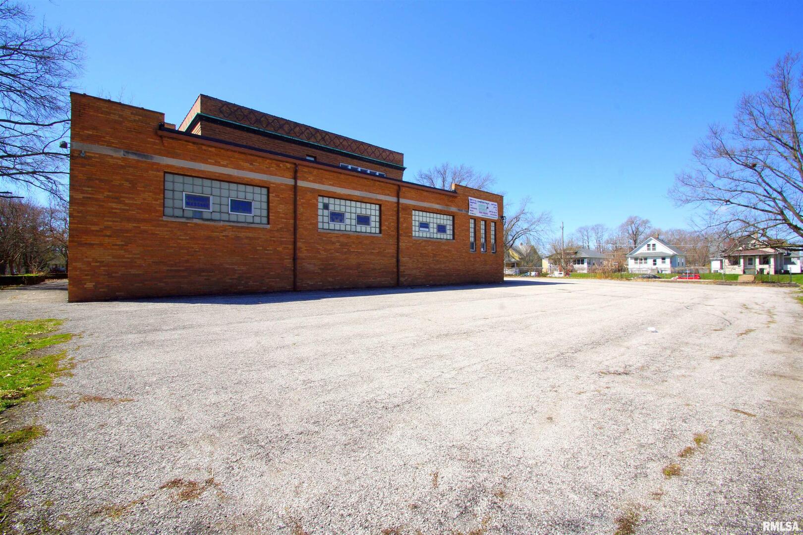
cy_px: 268
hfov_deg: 100.4
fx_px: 335
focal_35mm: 15
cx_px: 402
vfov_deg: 77.3
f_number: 14
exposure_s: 1/80
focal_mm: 10
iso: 100
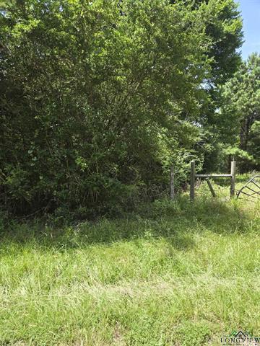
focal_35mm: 23
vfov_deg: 73.9
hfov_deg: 58.9
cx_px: 130
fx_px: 230
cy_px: 173
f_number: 1.8
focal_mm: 5.4
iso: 25
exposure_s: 1/343
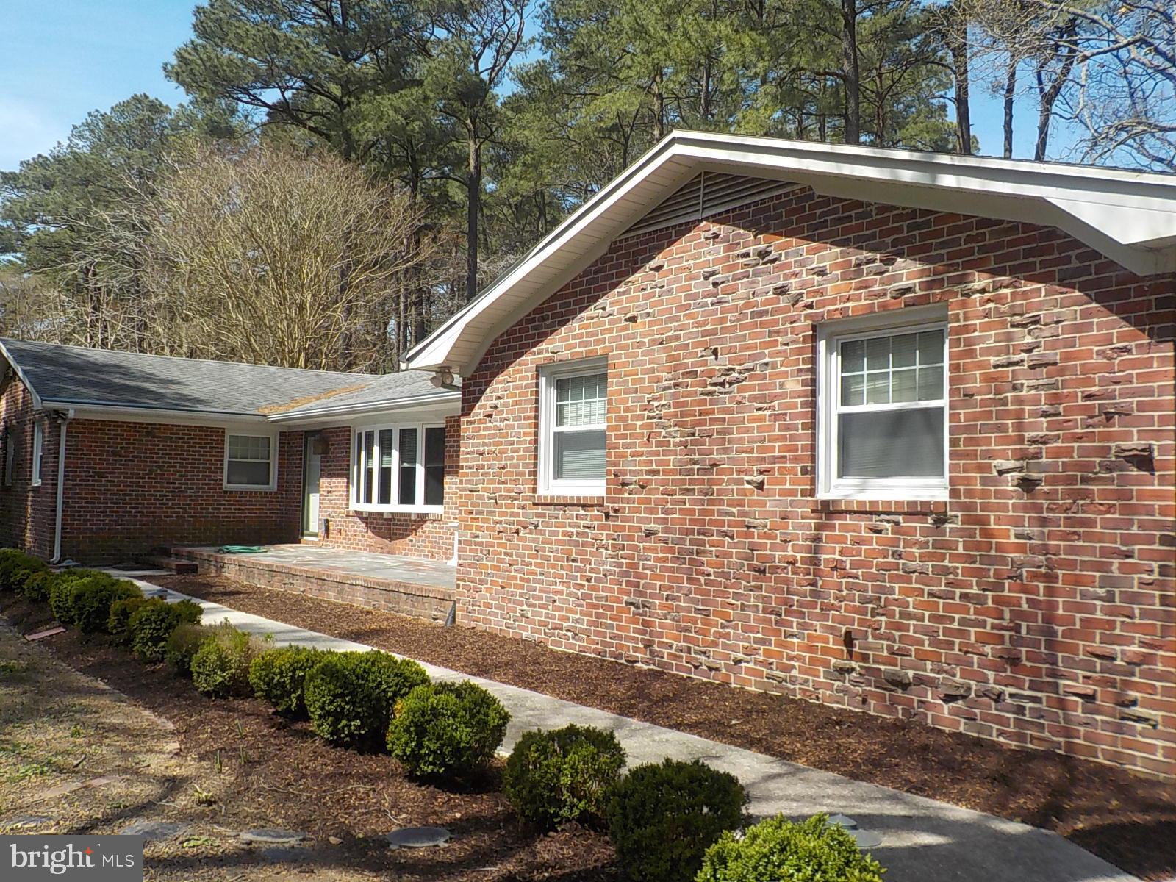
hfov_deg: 60.0
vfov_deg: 46.8
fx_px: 1019
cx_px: 588
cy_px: 441
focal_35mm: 30
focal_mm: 4.1
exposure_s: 1/800
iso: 125
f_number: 3.3
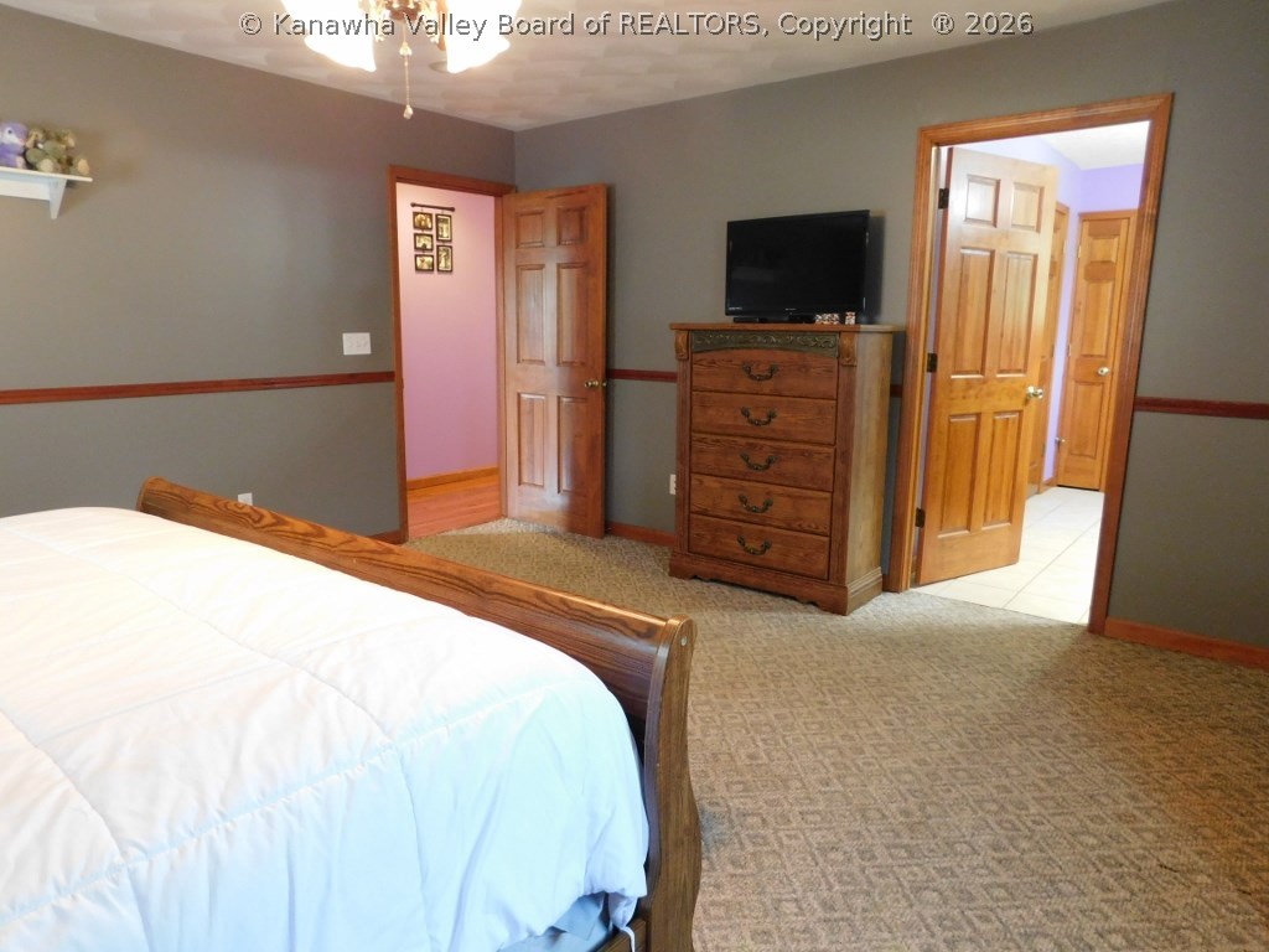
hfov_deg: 73.9
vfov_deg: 58.9
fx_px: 843
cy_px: 476
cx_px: 634
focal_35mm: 23
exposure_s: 1/10
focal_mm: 4
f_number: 3
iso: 400
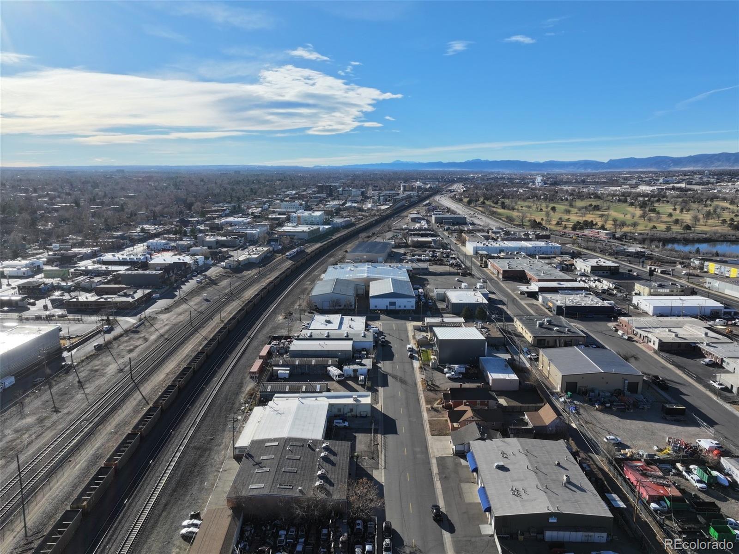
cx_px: 370
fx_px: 512
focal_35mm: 24
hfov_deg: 71.6
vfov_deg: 56.8
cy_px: 277
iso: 100
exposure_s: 1/200
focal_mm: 12.29
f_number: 8
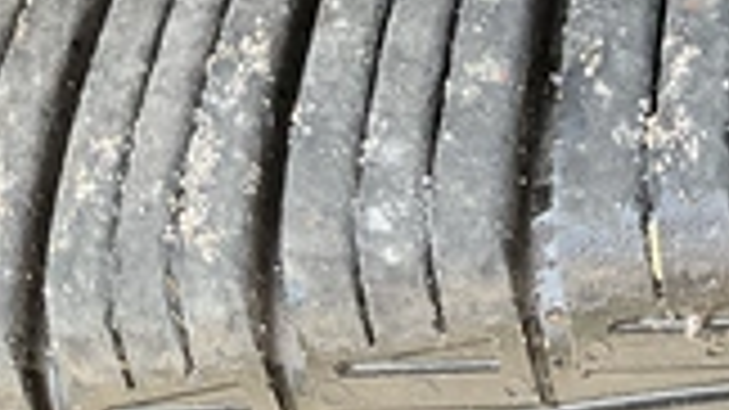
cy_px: -126
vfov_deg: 14.8
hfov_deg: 24.6
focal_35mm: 78
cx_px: 878
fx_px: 1507
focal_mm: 3
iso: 64
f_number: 1.8
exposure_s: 1/122
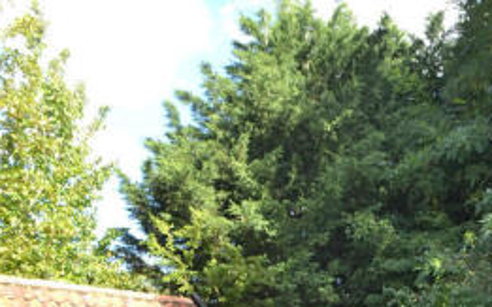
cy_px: 381
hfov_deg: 29.4
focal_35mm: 69
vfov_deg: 17.8
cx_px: 353
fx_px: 925
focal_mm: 18
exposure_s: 1/200
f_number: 4
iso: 100
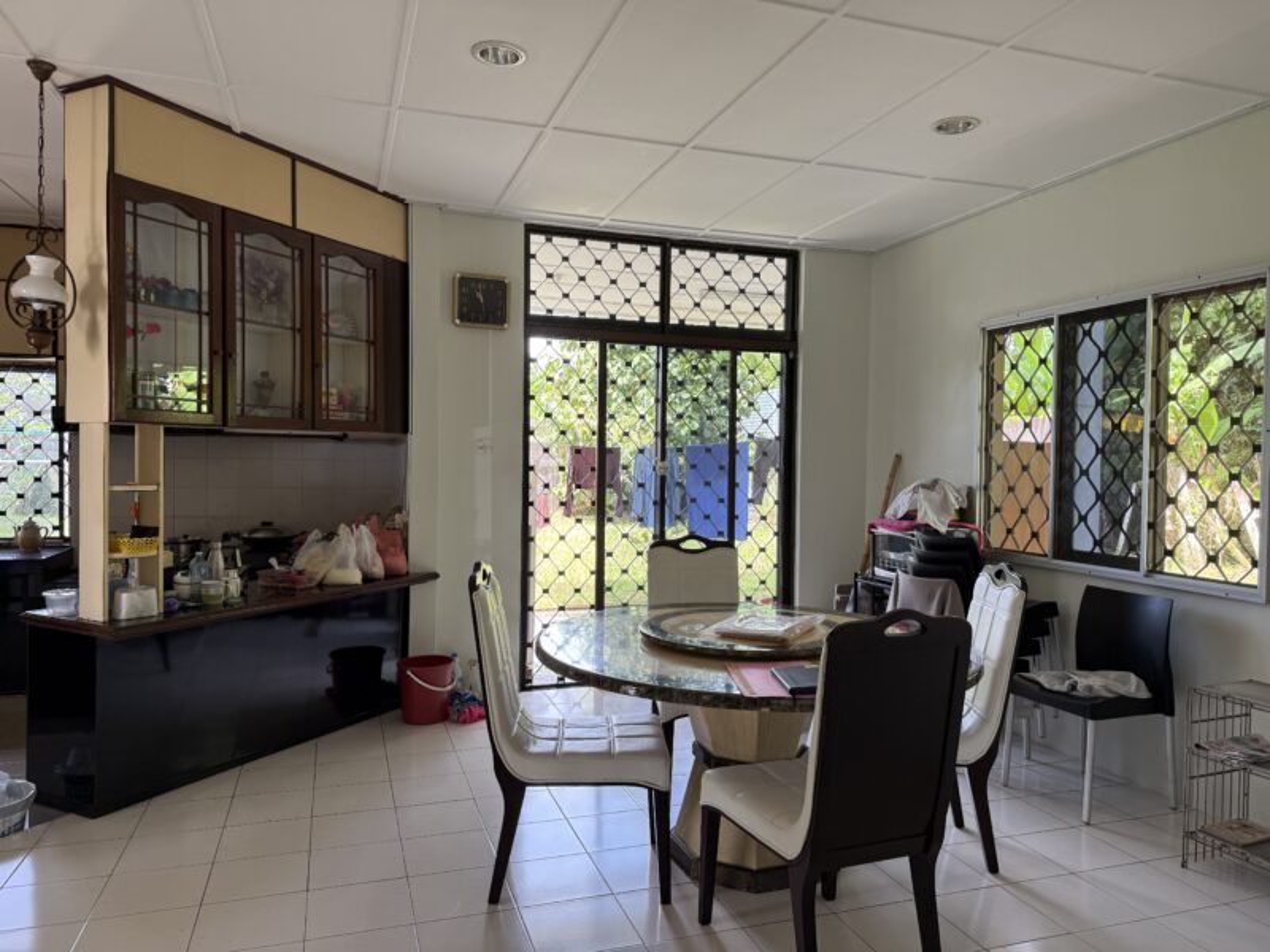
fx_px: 881
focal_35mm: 24
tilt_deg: -0.5
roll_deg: -1.2
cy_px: 476
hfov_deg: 71.6
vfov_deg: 56.8
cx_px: 635
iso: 80
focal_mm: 6.76
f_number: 1.78
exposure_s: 1/100
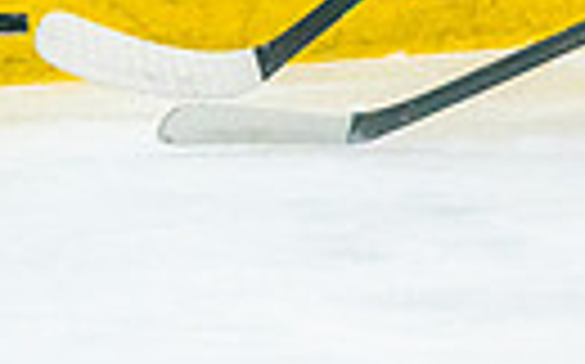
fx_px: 11549
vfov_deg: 1.8
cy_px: -452
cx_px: 1270
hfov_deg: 2.9
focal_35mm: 725
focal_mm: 124
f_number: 2.8
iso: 3200
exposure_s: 1/1250
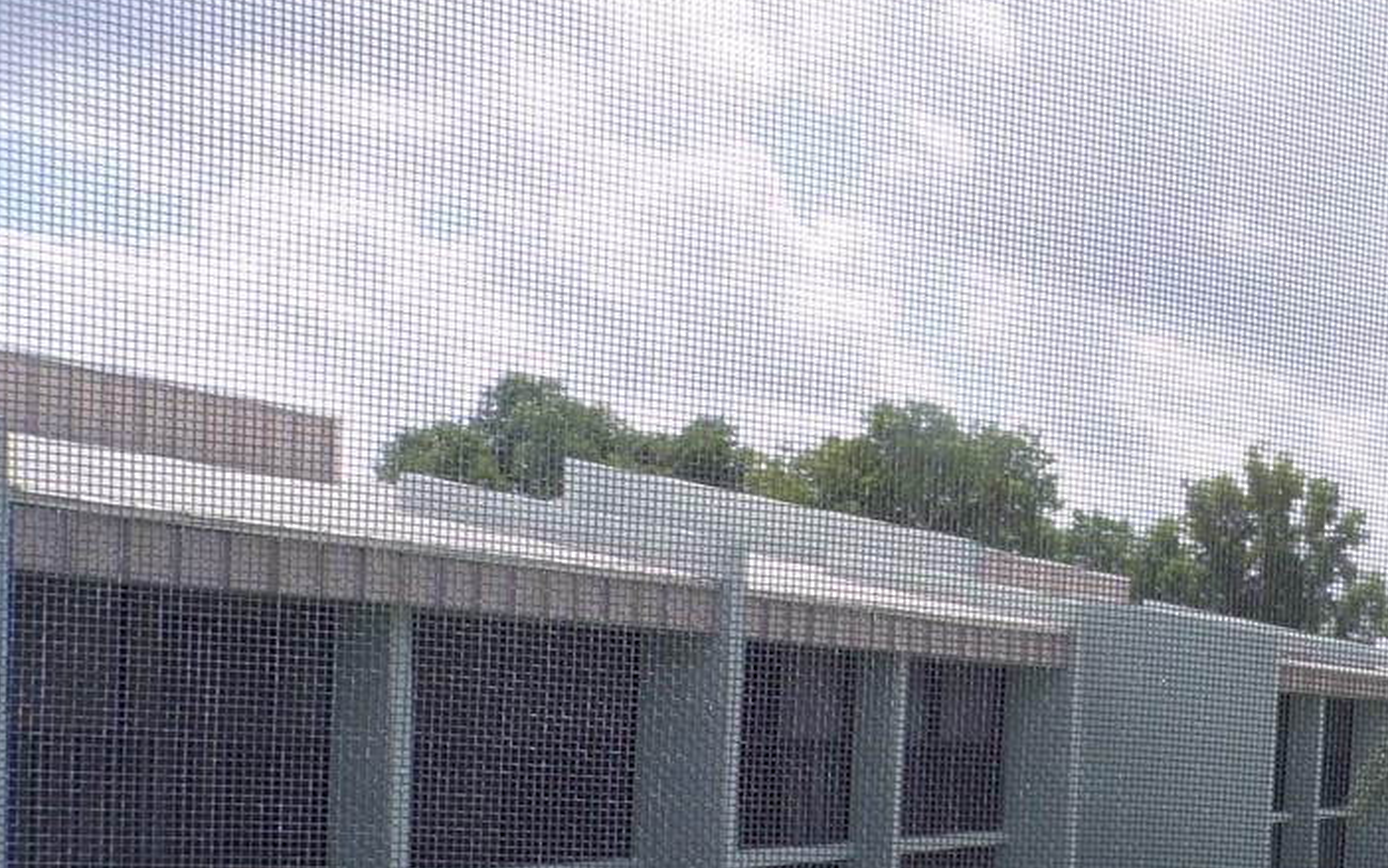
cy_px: 811
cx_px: 1558
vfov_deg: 21.8
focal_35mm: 58
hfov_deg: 30.9
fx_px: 2194
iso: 80
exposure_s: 1/280
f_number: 5.8
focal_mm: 4.3
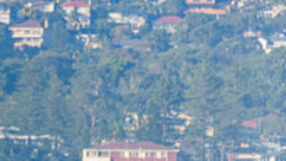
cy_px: 191
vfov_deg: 0.8
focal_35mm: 1473
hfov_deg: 1.5
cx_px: -83
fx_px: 11174
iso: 280
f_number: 5.6
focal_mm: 500
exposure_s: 1/2000
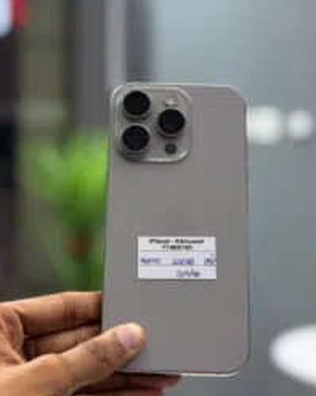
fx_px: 890
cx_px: 149
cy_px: 175
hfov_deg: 20.1
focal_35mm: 76
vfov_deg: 25.1
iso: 160
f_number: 1.78
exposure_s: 1/100
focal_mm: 6.76
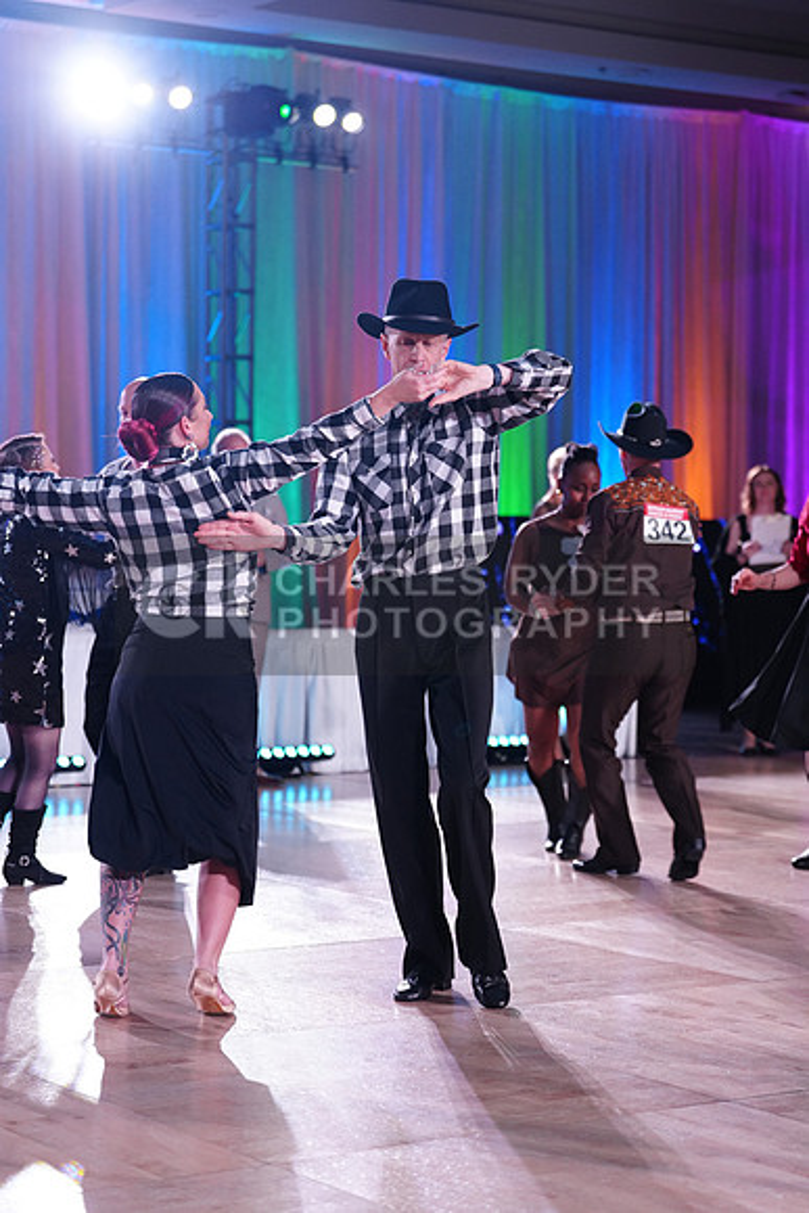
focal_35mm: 77
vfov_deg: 26.3
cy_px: 606
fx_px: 2594
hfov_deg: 17.7
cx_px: 404
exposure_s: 1/400
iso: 1600
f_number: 2.8
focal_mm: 77
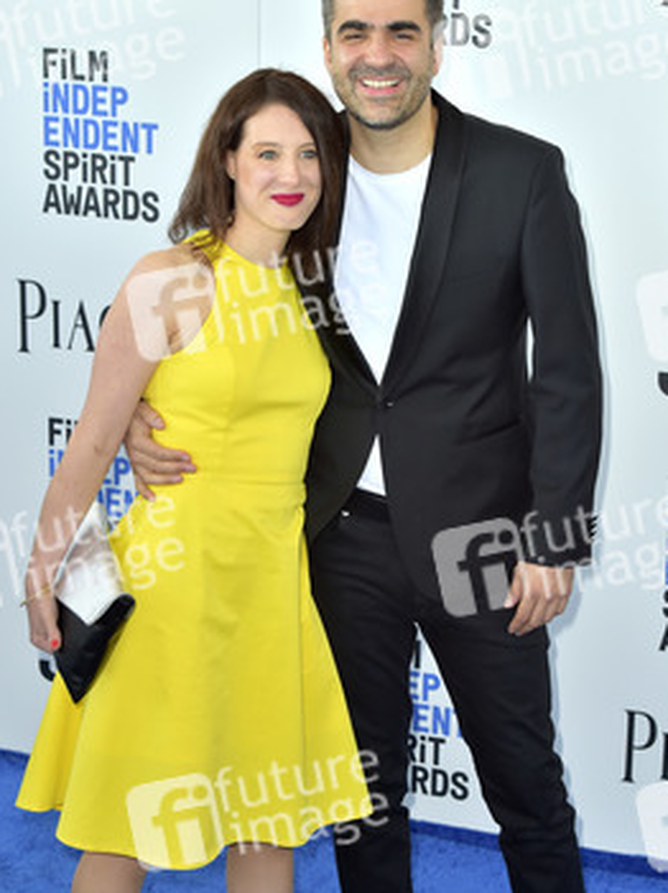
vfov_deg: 25.4
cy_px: 429
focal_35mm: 77
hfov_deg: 19.1
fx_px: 1984
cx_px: 333
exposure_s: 1/320
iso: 500
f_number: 6.3
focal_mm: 70
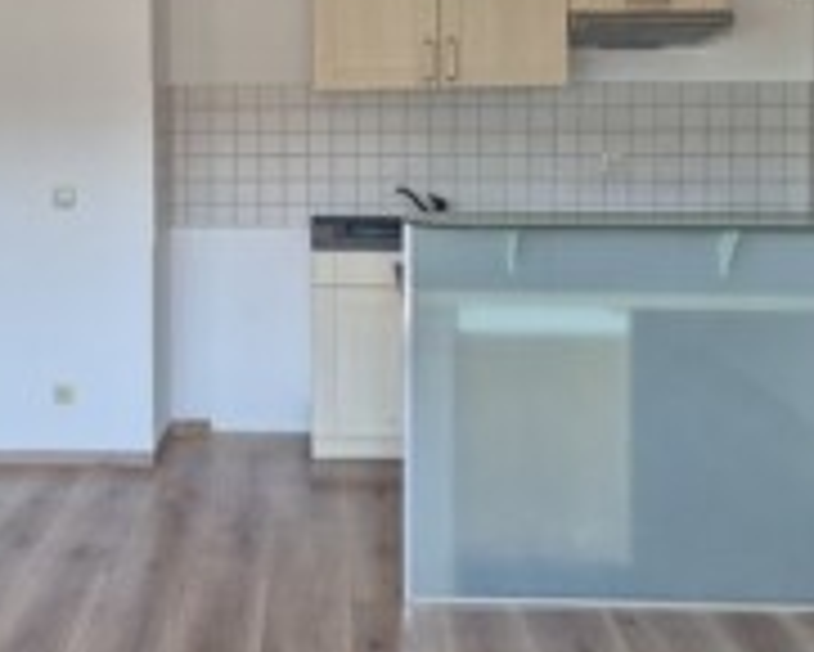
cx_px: 263
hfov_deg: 31.7
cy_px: 162
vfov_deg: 25.5
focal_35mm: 59
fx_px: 1422
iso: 100
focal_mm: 5.4
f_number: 1.8
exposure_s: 1/180
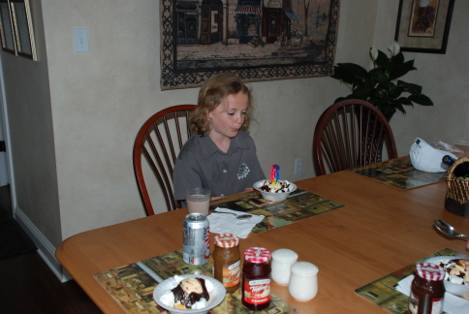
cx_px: 234
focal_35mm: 39
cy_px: 157
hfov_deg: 49.5
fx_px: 509
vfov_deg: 34.3
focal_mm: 26
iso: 200
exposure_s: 1/60
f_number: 4
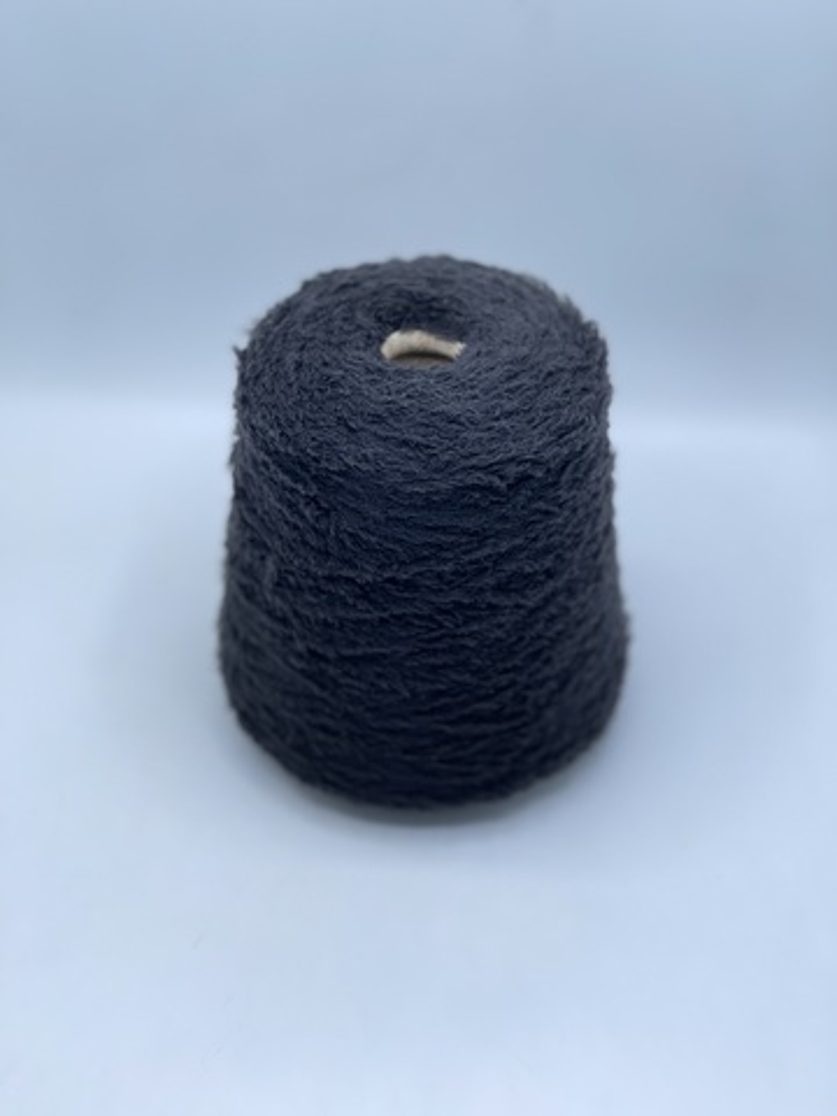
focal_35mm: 64
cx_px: 418
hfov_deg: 22.9
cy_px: 558
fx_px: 2063
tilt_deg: -43.2
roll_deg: +0.3
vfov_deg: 30.3
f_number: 2.2
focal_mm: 7.5
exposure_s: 1/114
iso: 20
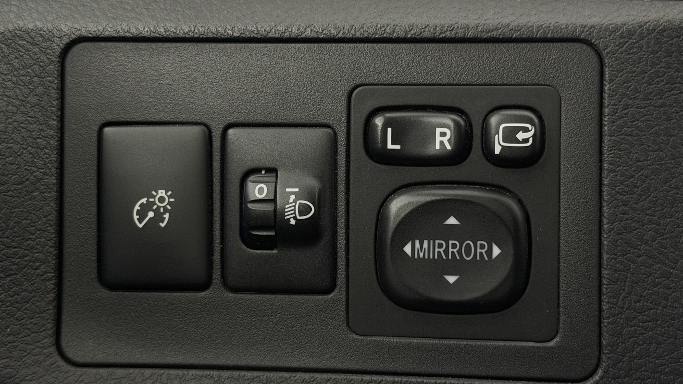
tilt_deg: -14.9
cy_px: 178
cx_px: 338
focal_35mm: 53
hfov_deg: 39.2
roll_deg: +1.5
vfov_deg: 22.6
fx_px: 960
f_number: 1.78
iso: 640
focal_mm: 6.76
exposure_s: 1/25
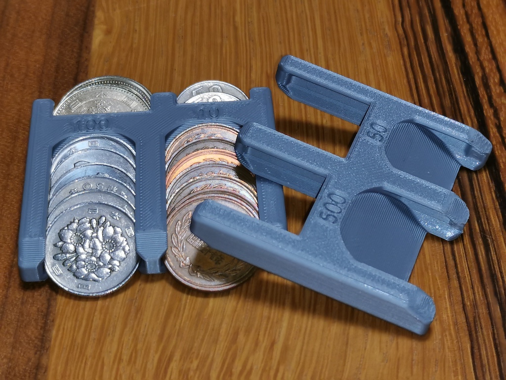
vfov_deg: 18.2
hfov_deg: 24.1
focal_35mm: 81
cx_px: 253
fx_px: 1184
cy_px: 190
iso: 125
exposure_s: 1/50
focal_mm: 5.58
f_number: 1.8
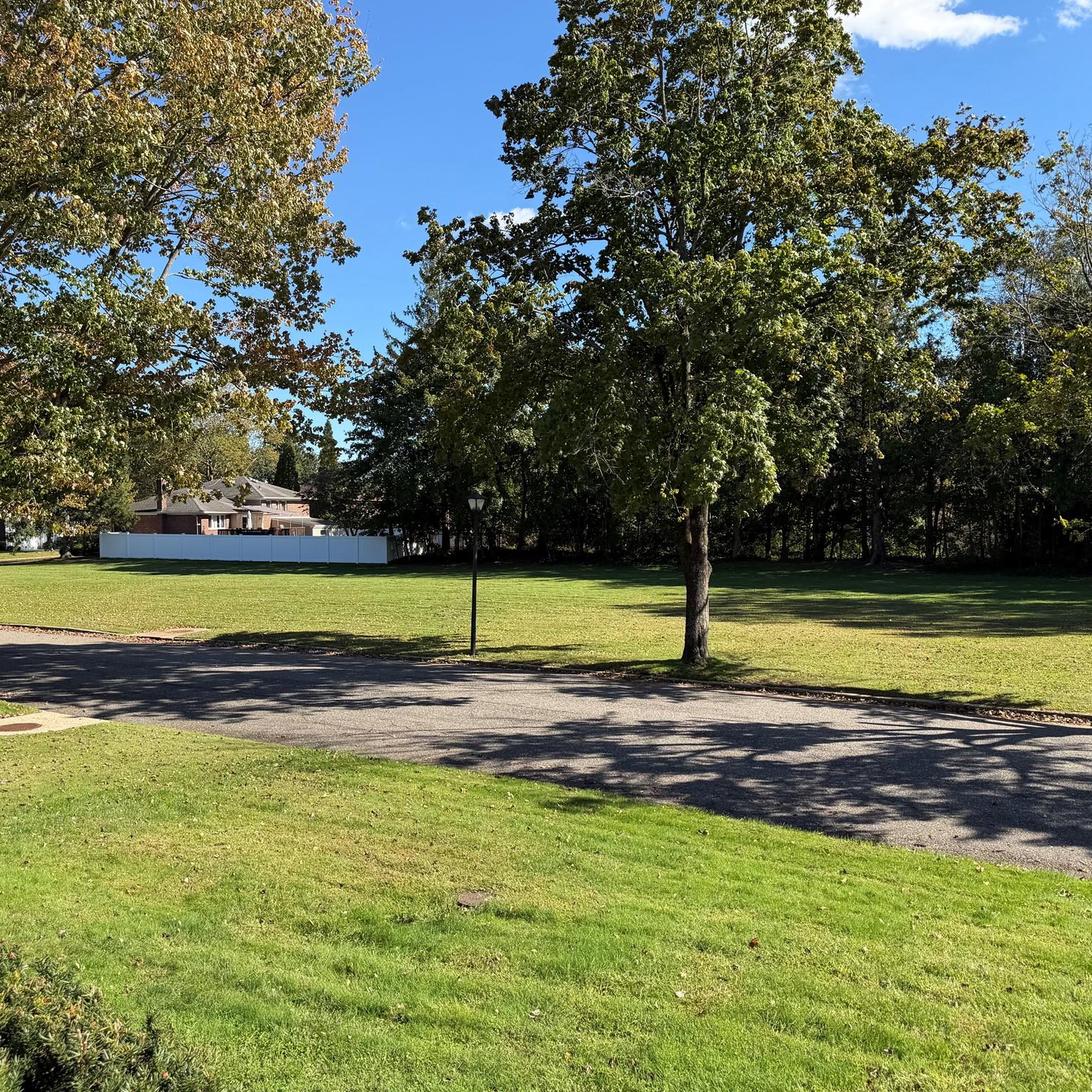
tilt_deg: +0.2
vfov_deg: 55.6
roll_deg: +1.3
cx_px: 492
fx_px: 1035
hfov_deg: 55.5
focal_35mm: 29
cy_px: 545
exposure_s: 1/1901
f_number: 1.78
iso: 80
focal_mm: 6.76
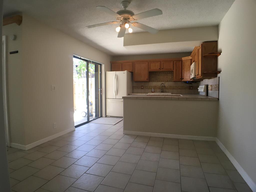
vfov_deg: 48.2
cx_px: 128
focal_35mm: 29
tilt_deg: -4.5
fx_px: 214
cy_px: 96
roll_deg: -1.0
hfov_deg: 61.7
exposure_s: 1/30
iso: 25
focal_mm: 4.15
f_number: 2.2
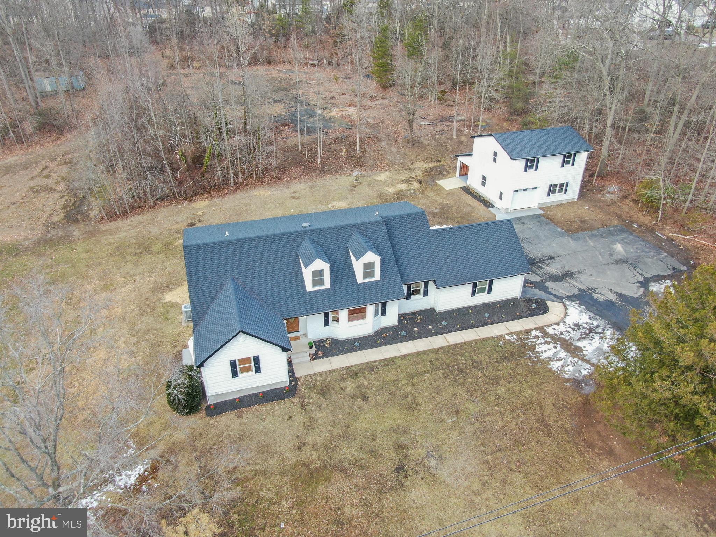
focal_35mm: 24
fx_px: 496
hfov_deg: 71.6
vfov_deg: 56.8
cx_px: 358
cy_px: 268
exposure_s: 1/30
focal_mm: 4.39
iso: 100
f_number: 2.8
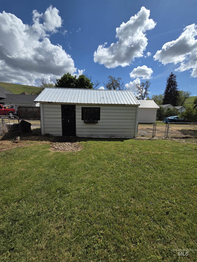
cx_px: 98
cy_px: 131
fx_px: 99
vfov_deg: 106.2
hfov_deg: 89.9
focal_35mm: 13
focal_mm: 2.2
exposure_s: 1/3569
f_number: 2.2
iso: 50
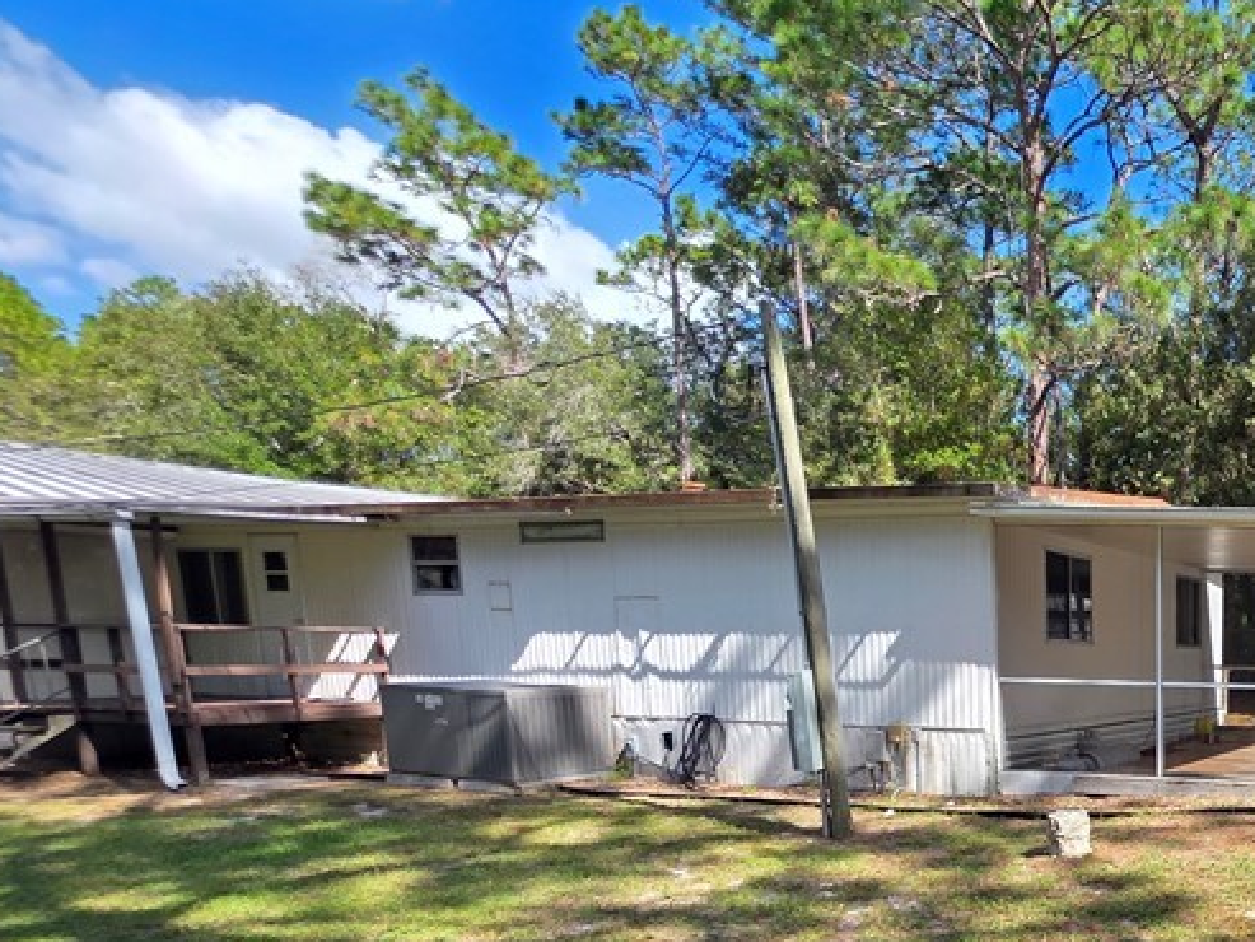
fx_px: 979
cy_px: 833
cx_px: 1245
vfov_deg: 46.7
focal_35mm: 27
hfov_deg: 52.4
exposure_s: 1/792
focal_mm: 2.2
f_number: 1.9
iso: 40
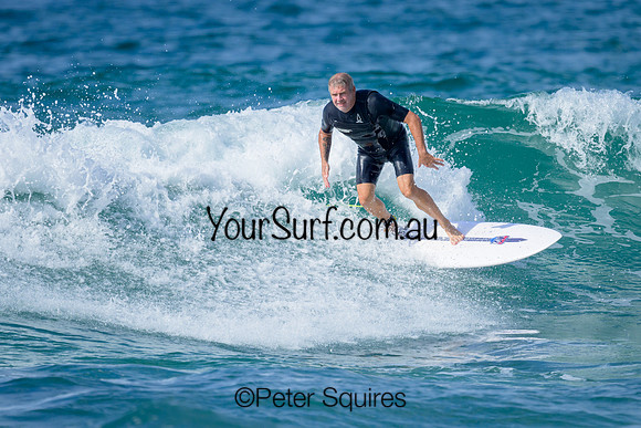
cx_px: 311
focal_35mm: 1098
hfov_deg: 1.9
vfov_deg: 1.3
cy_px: 238
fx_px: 19561
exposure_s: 1/2000
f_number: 6.3
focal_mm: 800
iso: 220
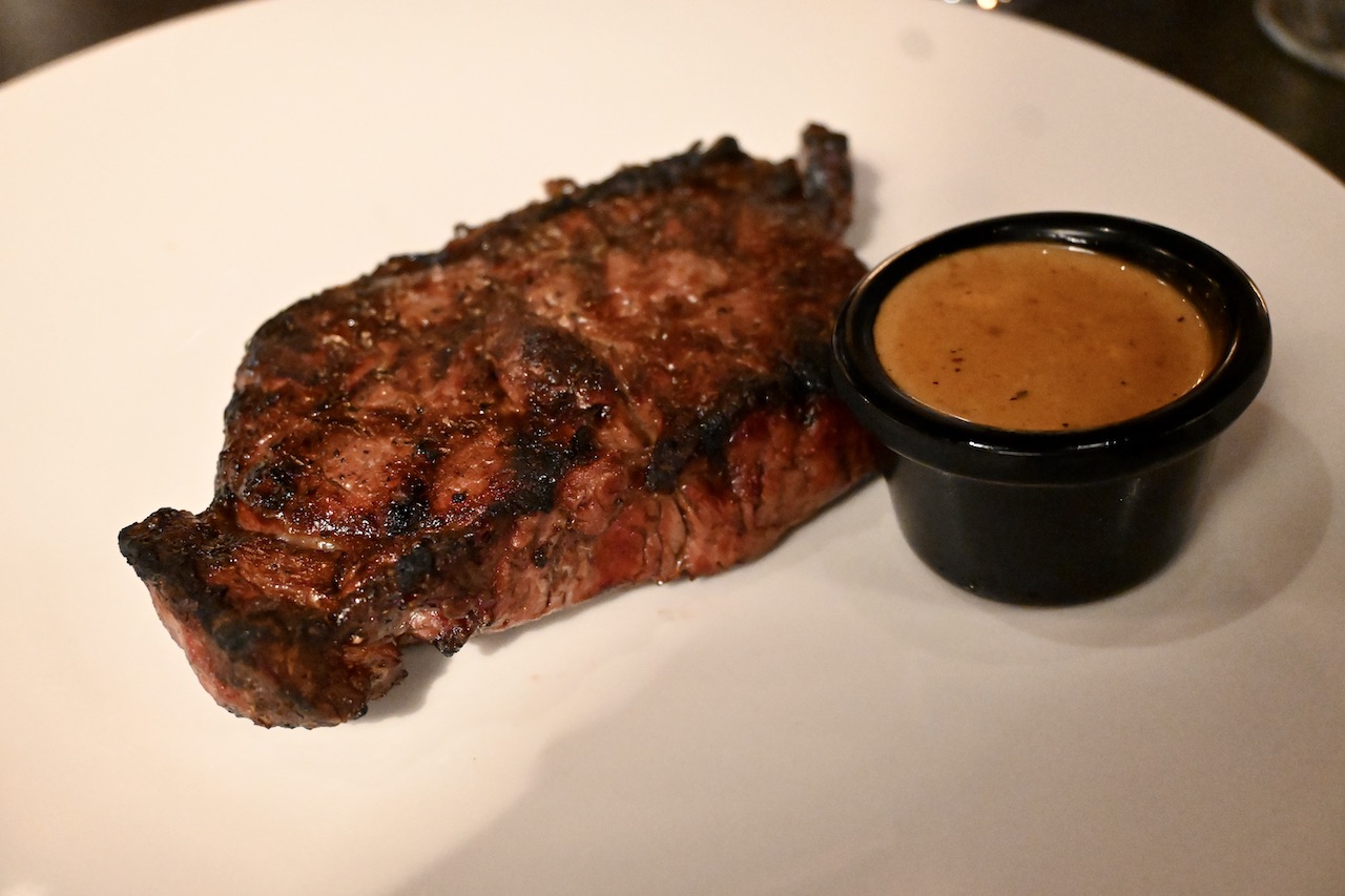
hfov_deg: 51.3
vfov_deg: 35.5
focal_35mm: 38
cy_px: 448
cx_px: 672
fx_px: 1401
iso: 11400
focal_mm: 25
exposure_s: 1/60
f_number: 4.2
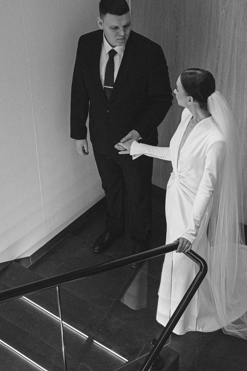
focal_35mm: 71
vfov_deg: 28.4
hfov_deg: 19.2
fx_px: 731
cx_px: 130
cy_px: 207
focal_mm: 42.1
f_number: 2.8
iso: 1600
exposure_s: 1/200
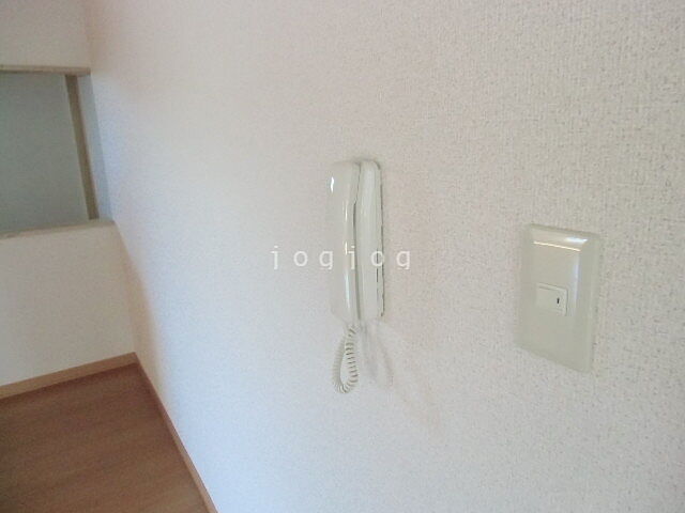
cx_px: 342
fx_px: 475
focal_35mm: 24
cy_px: 256
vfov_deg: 56.8
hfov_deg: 71.6
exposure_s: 1/80
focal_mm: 4.24
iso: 800
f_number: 3
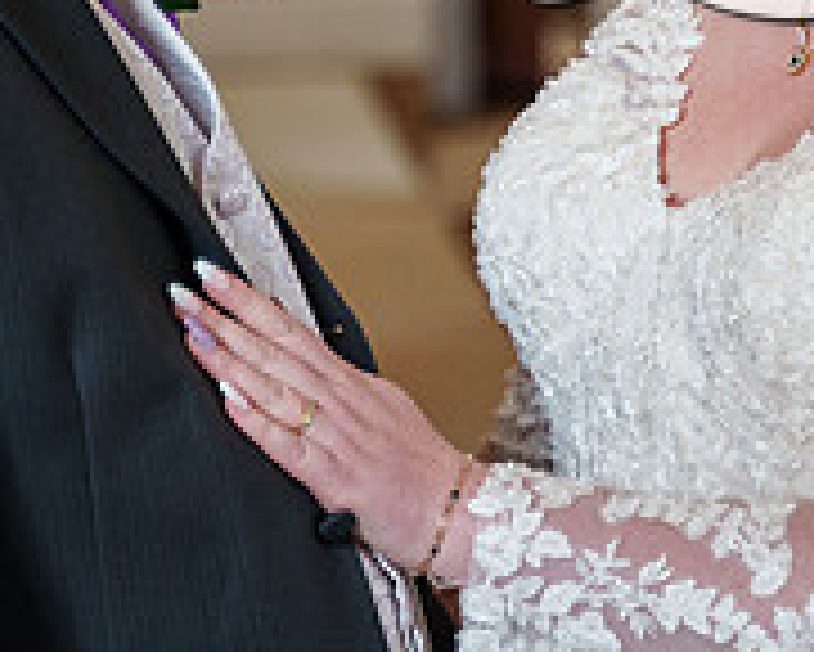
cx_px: 616
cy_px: -25
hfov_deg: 8.2
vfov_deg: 6.5
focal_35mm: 236
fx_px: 5689
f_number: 2.8
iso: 1600
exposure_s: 1/500
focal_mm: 75
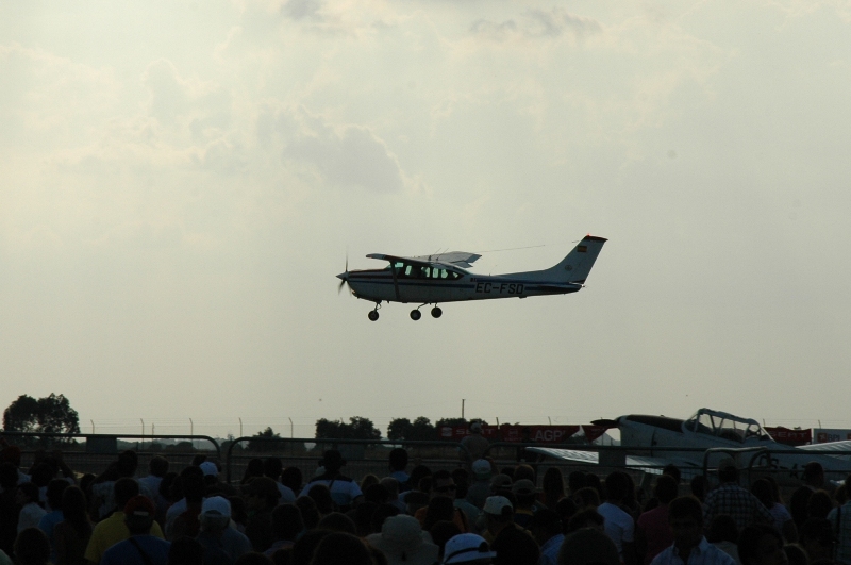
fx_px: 2479
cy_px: 282
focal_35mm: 105
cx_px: 426
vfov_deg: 13.0
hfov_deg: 19.5
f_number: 13
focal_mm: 70
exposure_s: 1/640
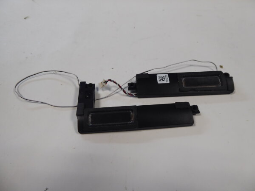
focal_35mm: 25
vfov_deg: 54.9
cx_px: 128
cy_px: 96
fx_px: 184
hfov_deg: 69.4
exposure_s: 1/60
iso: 200
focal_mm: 4.3
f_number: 3.3
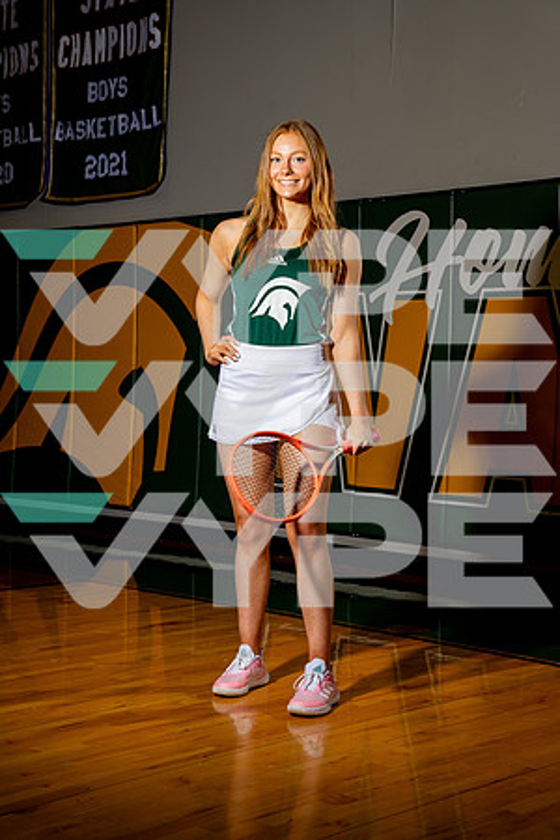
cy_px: 420
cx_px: 280
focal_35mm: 58
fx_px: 1353
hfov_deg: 23.4
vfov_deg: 34.5
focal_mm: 58
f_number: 6.3
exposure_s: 1/250
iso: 100
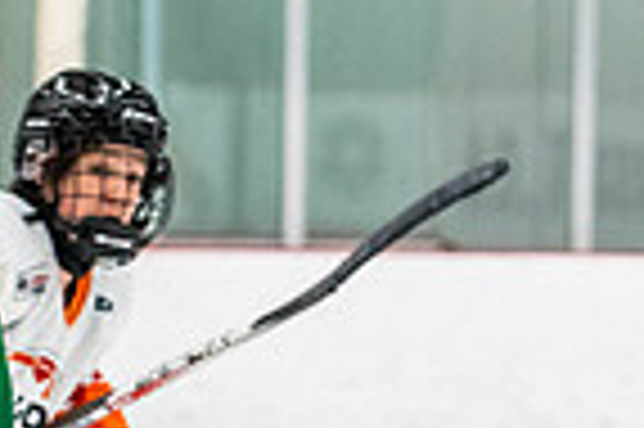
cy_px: 715
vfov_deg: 2.5
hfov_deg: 3.8
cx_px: -95
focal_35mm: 537
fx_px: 9595
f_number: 2.8
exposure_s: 1/640
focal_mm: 105
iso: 1800
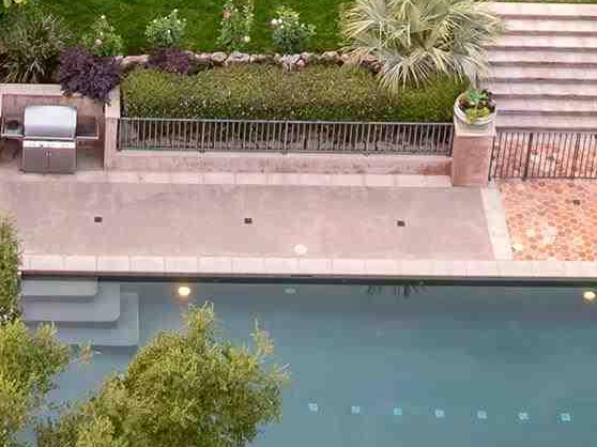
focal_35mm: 129
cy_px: -505
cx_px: 193
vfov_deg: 10.4
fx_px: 2224
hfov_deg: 15.3
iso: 200
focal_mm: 12.29
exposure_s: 1/200
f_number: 2.8
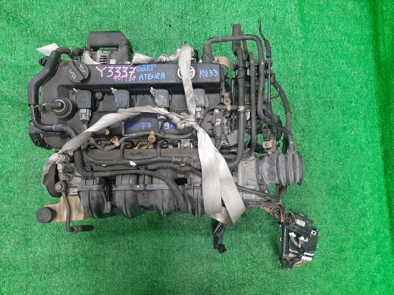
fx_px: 296
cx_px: 197
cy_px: 148
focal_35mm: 26
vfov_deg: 53.1
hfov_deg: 67.3
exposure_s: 1/50
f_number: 1.7
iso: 176
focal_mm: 3.93
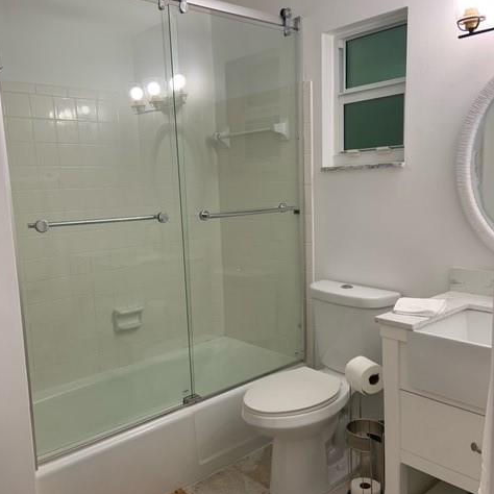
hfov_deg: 52.5
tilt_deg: -9.6
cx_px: 245
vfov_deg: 52.5
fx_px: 501
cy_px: 265
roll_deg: +1.6
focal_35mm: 31
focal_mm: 4.25
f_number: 1.8
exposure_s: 1/60
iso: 80
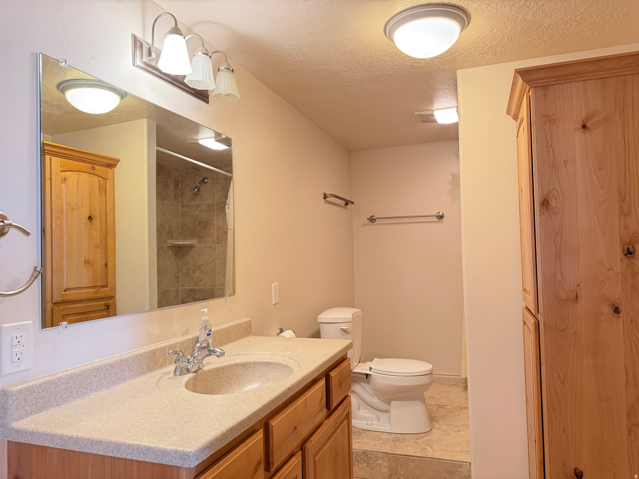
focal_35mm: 24
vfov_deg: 56.8
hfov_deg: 71.6
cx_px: 320
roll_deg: +2.0
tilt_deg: +1.0
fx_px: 443
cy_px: 240
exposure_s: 1/60
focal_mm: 6.76
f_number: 1.78
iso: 400
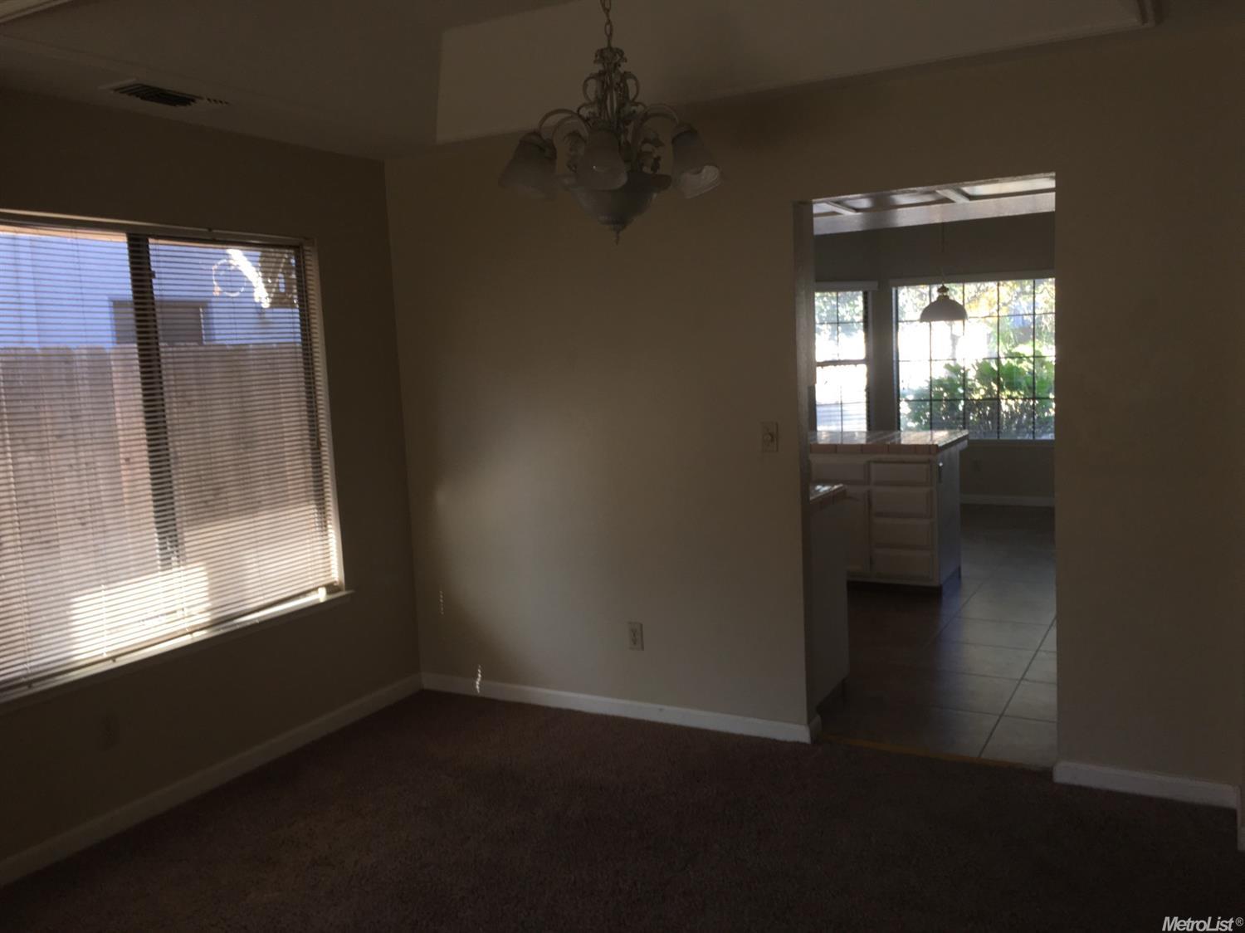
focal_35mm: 29
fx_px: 1043
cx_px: 622
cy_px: 466
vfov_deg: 48.2
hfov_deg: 61.7
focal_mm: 4.15
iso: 25
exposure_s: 1/51
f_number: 2.2
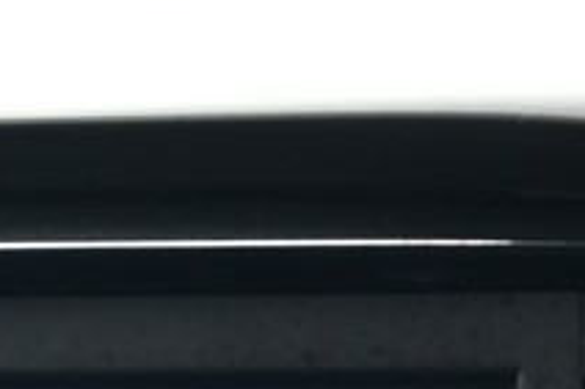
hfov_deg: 5.6
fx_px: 5910
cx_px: -146
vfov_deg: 3.7
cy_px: 760
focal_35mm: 364
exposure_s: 1/30
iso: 560
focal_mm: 47
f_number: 6
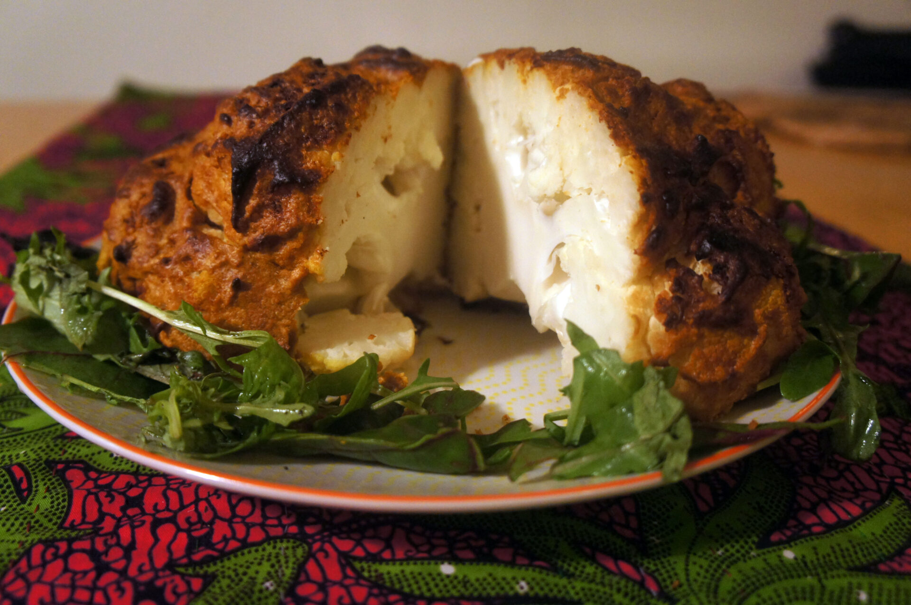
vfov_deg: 39.9
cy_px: 302
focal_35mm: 33
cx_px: 456
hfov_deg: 57.3
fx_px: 834
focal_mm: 22
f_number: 4
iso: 1600
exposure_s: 1/40
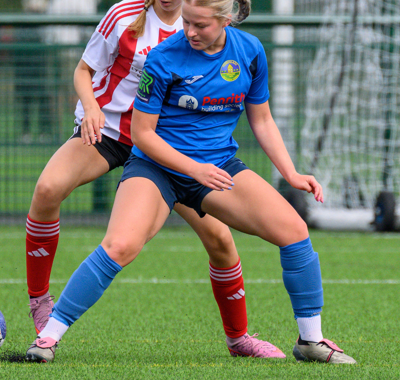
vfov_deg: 1.2
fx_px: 17724
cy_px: 103
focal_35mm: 1391
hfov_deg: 1.3
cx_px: 330
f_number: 5.6
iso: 800
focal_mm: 400
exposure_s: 1/2000
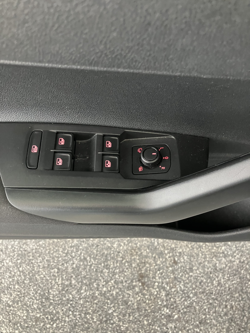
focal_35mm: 28
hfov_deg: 49.7
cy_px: 166
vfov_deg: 63.4
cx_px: 125
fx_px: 270
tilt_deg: -69.9
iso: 250
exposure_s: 1/56
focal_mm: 3.99
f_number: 1.8
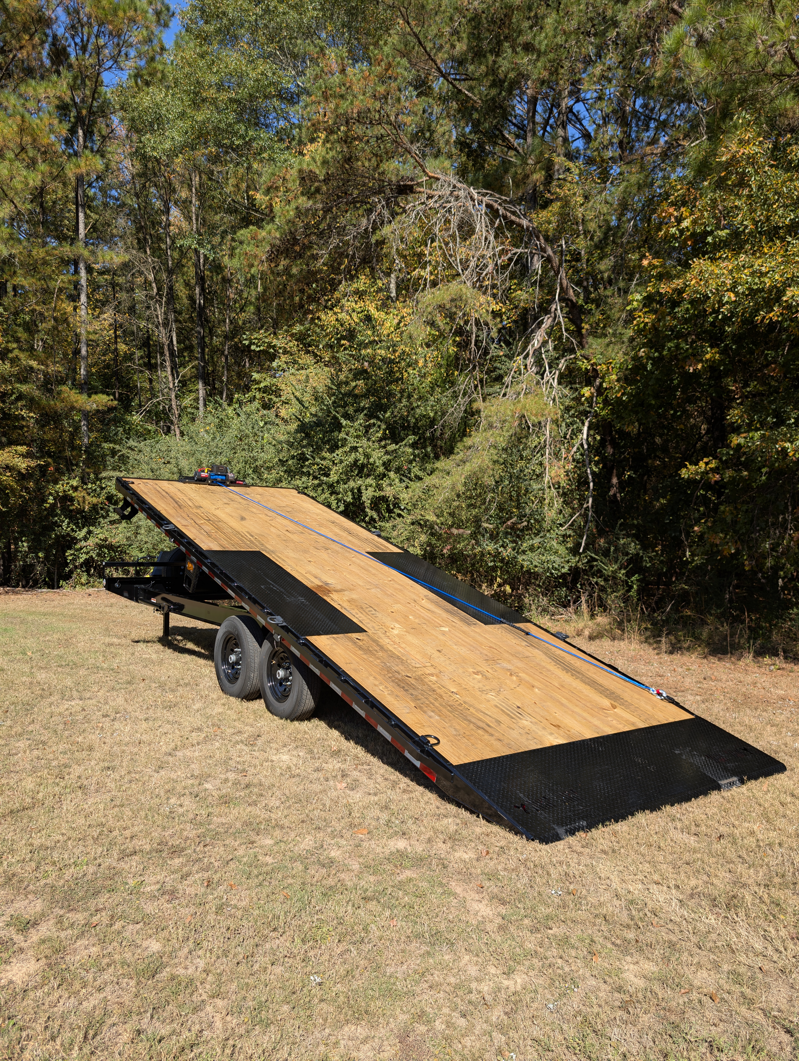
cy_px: 530
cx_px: 400
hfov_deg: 56.9
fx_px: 737
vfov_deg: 71.5
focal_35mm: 24
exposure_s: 1/791
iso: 21
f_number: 1.68
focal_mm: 6.9
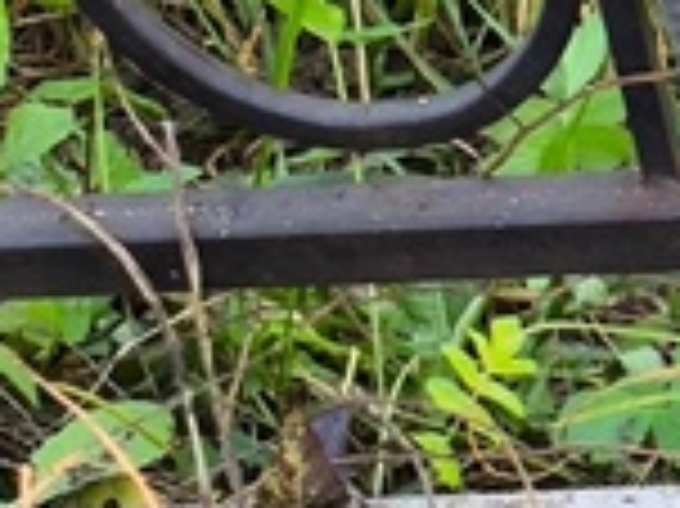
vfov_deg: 5.5
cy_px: -602
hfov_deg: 7.2
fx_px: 5202
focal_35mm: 265
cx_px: 1322
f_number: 1.7
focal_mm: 4.71
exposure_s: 1/166
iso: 50
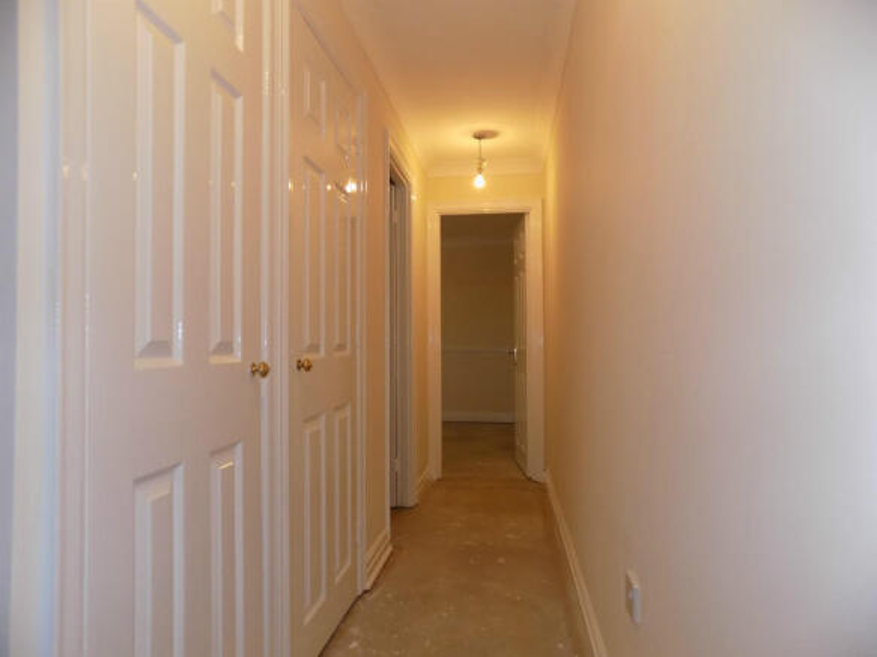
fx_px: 583
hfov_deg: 73.9
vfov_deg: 58.9
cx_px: 438
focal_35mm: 23
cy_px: 328
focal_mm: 4
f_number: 3.1
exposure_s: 1/30
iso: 220
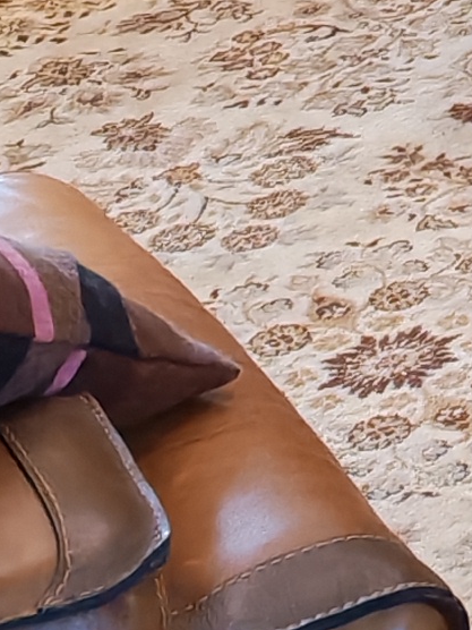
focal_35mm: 199
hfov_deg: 6.5
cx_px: 1623
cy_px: -1095
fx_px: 3618
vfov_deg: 8.6
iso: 640
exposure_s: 1/100
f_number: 1.9
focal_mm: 6.12
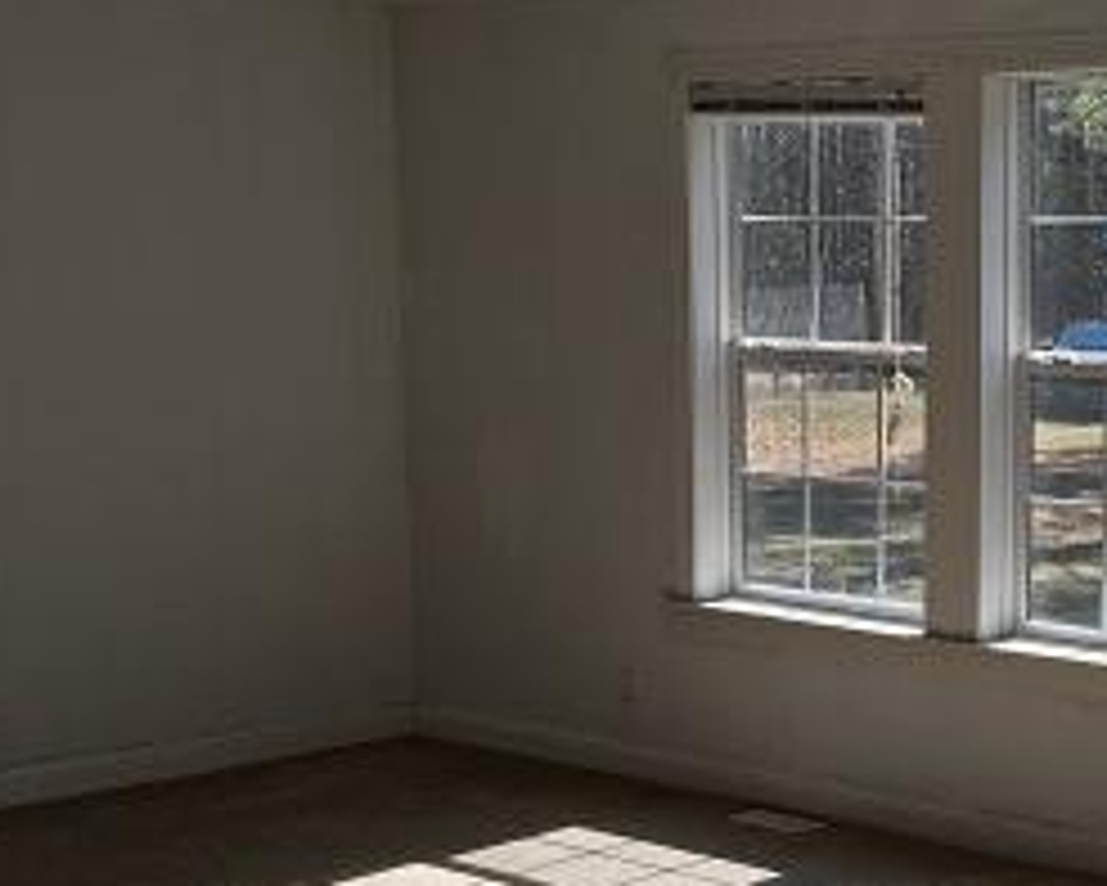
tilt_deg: -7.1
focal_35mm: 69
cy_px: 634
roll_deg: -1.5
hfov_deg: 26.1
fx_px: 2262
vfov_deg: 22.0
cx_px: 1107
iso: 25
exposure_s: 1/388
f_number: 2.2
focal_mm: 4.15
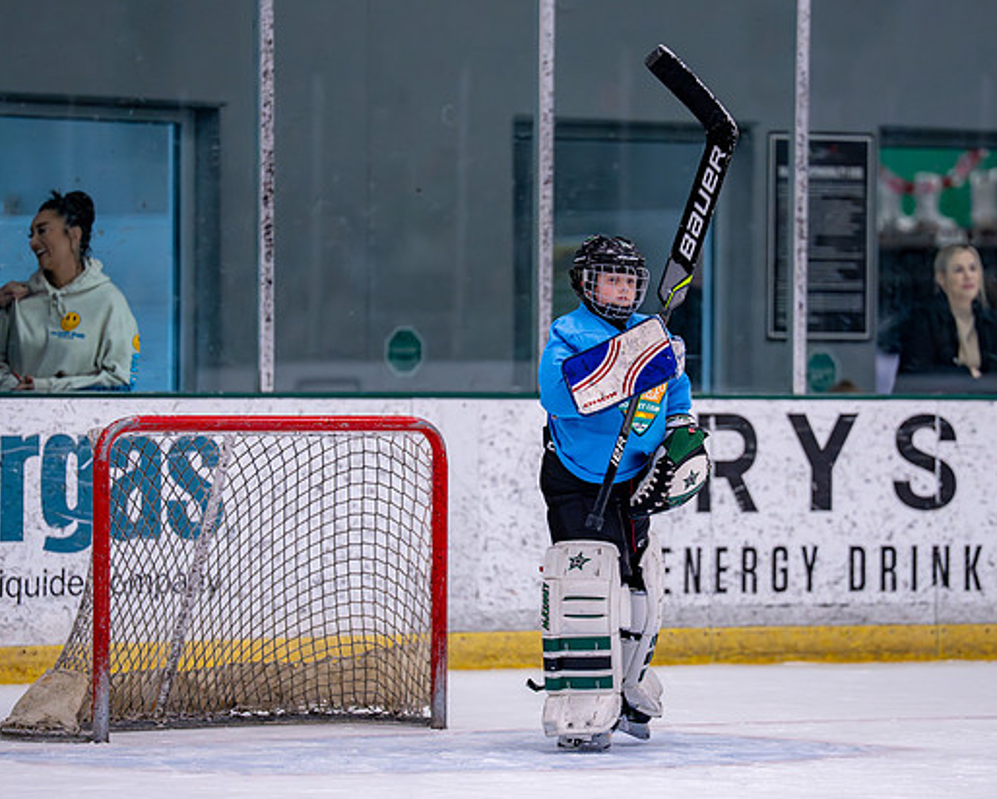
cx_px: 606
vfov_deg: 6.0
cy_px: 409
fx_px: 7619
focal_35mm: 258
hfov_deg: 7.5
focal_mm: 200
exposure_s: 1/1250
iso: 2500
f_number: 2.8
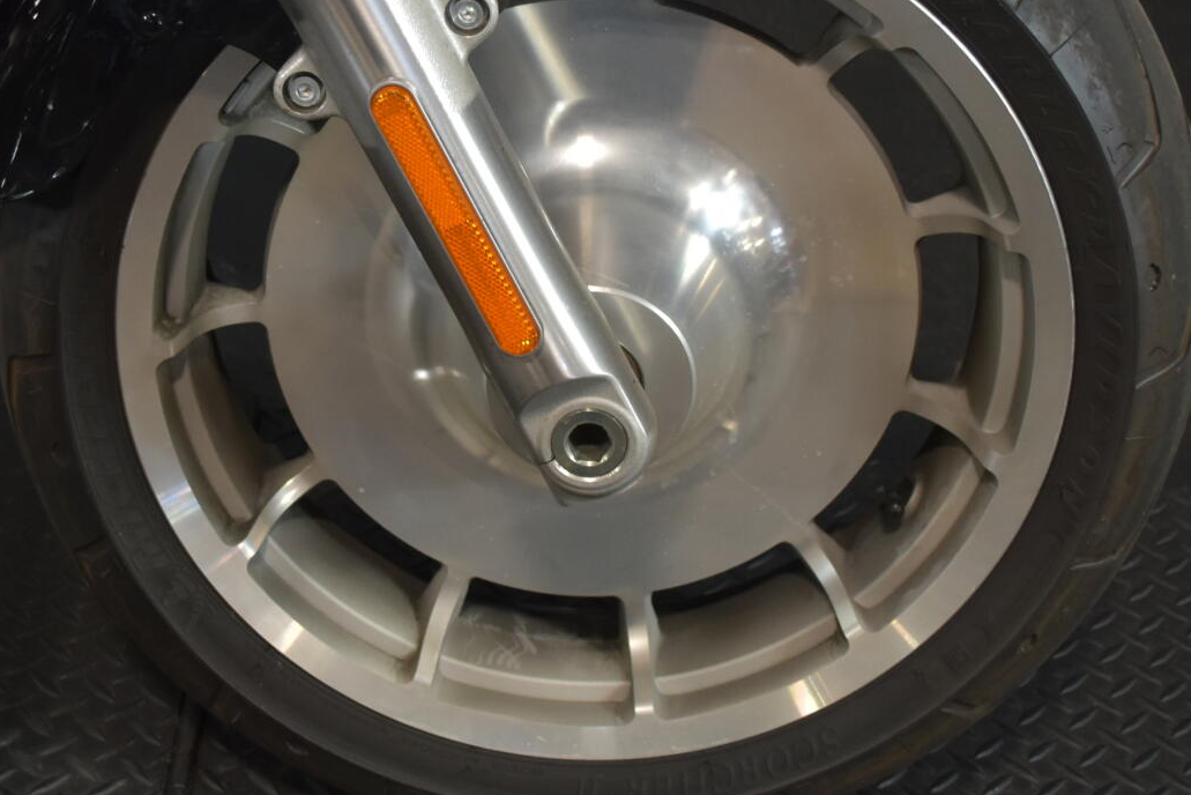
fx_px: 2118
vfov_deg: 21.1
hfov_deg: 31.3
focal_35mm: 64
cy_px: 194
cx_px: 494
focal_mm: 22
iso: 560
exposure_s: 1/30
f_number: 3.8
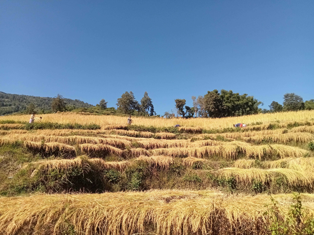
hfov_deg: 63.4
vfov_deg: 49.7
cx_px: 157
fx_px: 254
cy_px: 118
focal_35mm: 28
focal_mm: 3.46
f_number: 2.2
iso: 100
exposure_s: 1/820
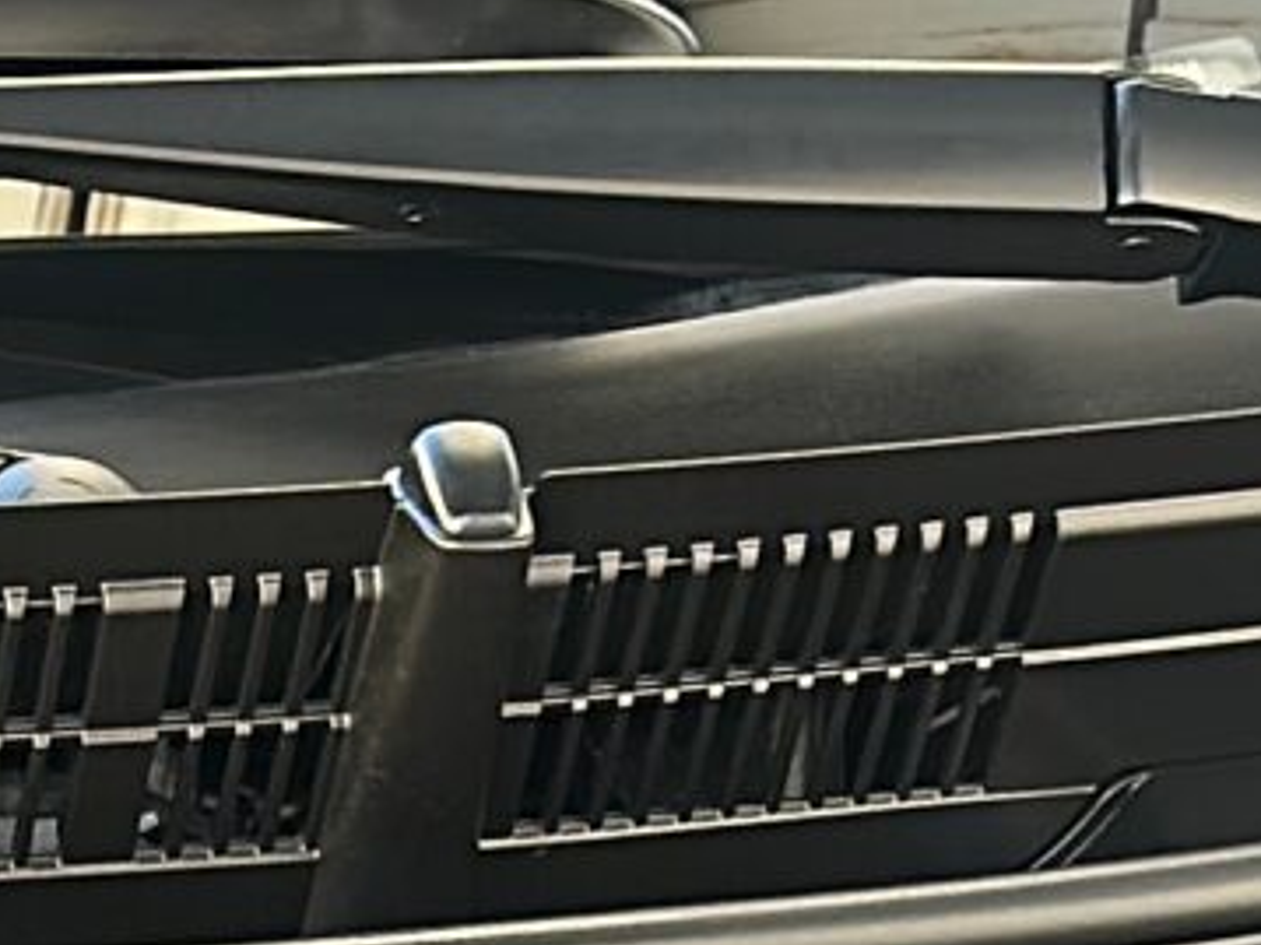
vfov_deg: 7.3
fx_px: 6227
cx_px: -1303
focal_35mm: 171
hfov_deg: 10.6
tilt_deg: -45.4
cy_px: 3200
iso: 57
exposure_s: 1/62.9
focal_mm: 6.86
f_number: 1.78
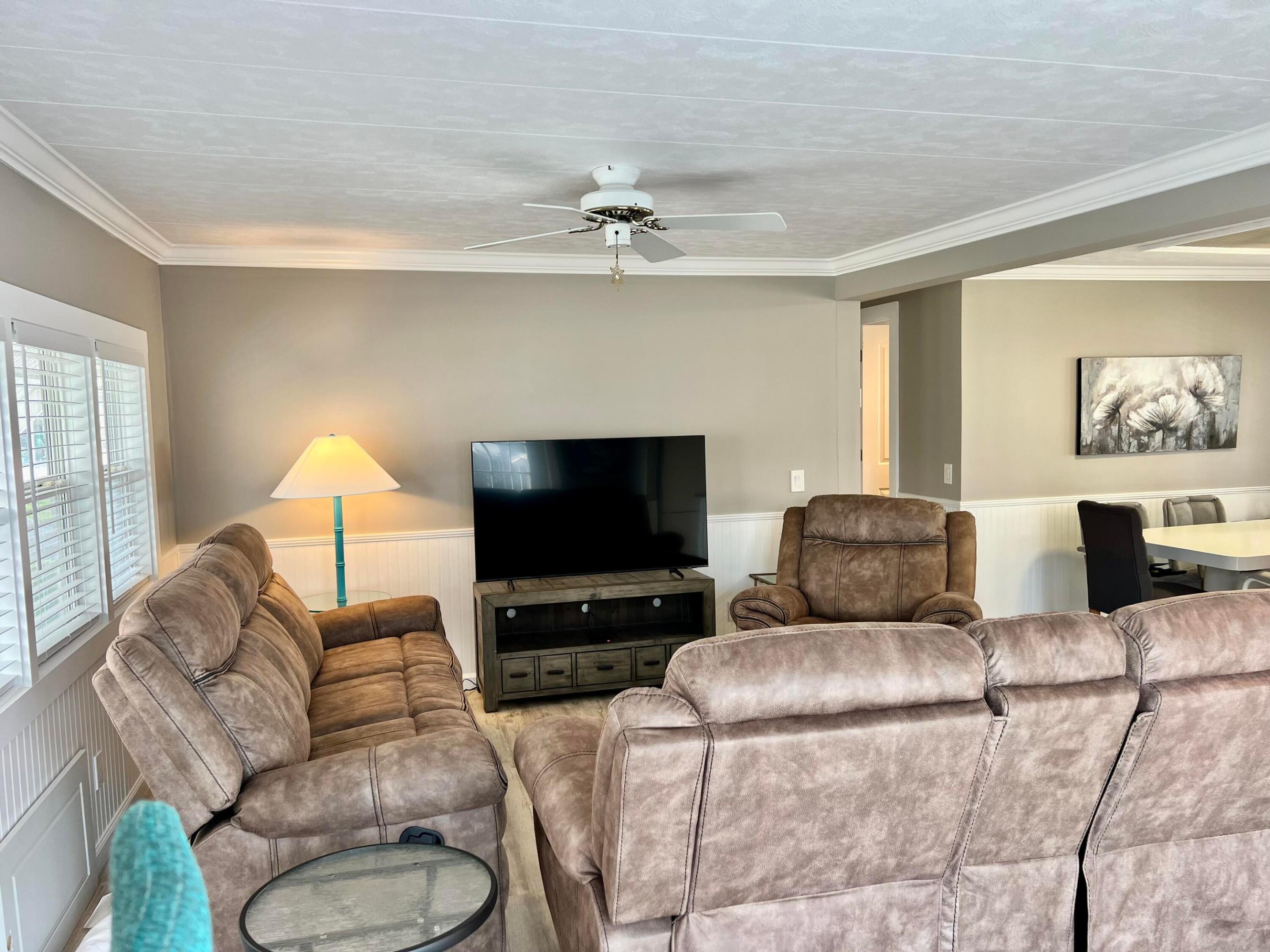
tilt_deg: -4.3
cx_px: 635
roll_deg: +1.8
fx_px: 954
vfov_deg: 53.1
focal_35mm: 26
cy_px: 476
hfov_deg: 67.3
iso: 80
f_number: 1.5
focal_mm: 5.7
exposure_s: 1/120
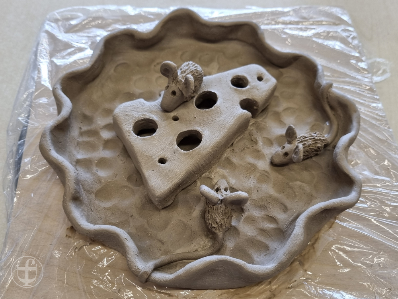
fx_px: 299
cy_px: 150
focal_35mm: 26
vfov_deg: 53.1
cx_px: 199
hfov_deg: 67.3
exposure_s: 1/100
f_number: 1.8
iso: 64
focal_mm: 5.4
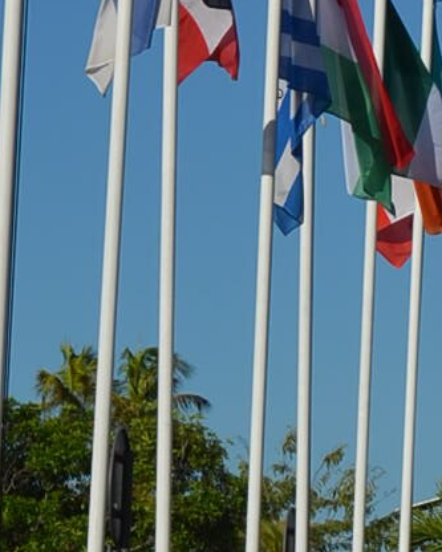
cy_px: -443
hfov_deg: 5.7
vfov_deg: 7.1
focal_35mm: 266
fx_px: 4348
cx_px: 847
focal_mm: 32
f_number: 10
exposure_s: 1/400
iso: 100
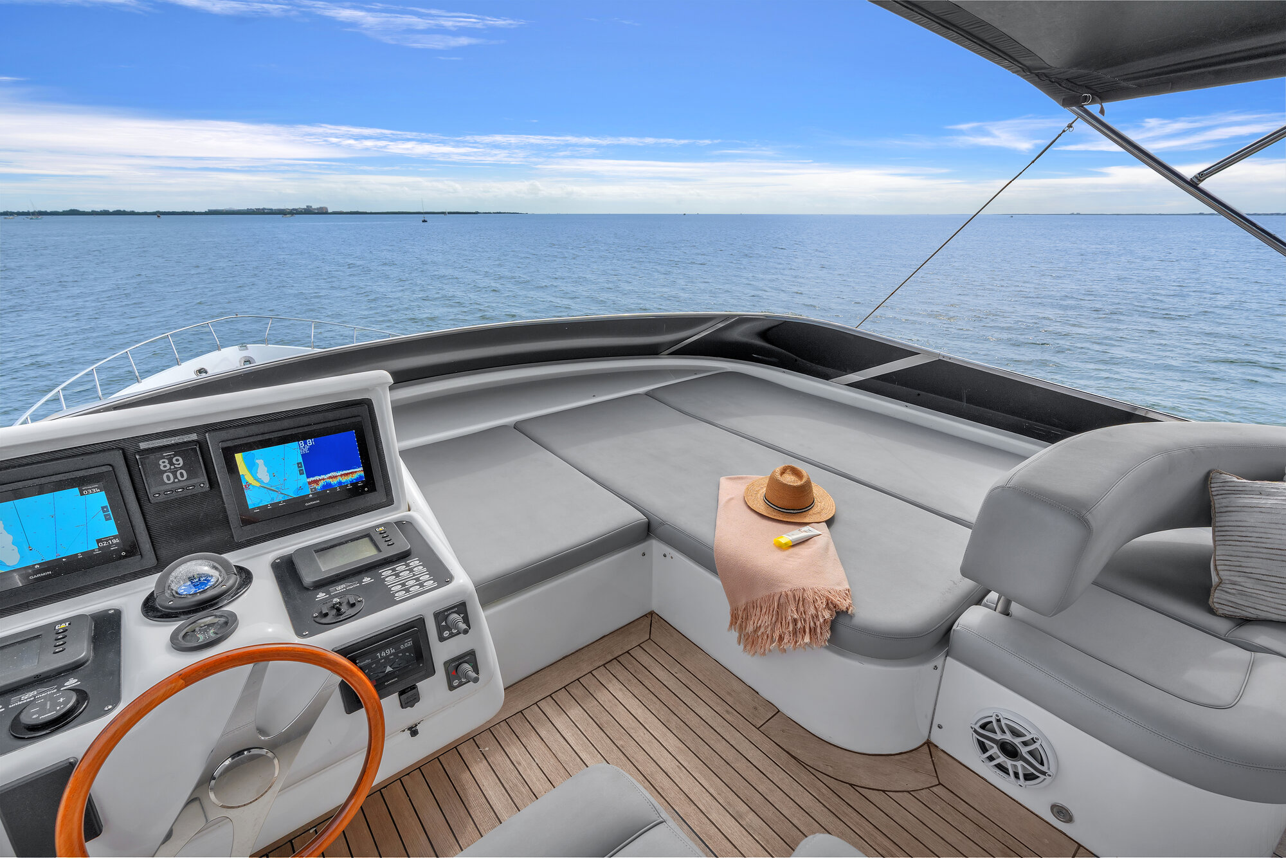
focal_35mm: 16
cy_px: 429
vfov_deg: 73.8
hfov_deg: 96.7
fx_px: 572
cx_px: 643
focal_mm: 16
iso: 250
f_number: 9
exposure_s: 1/125
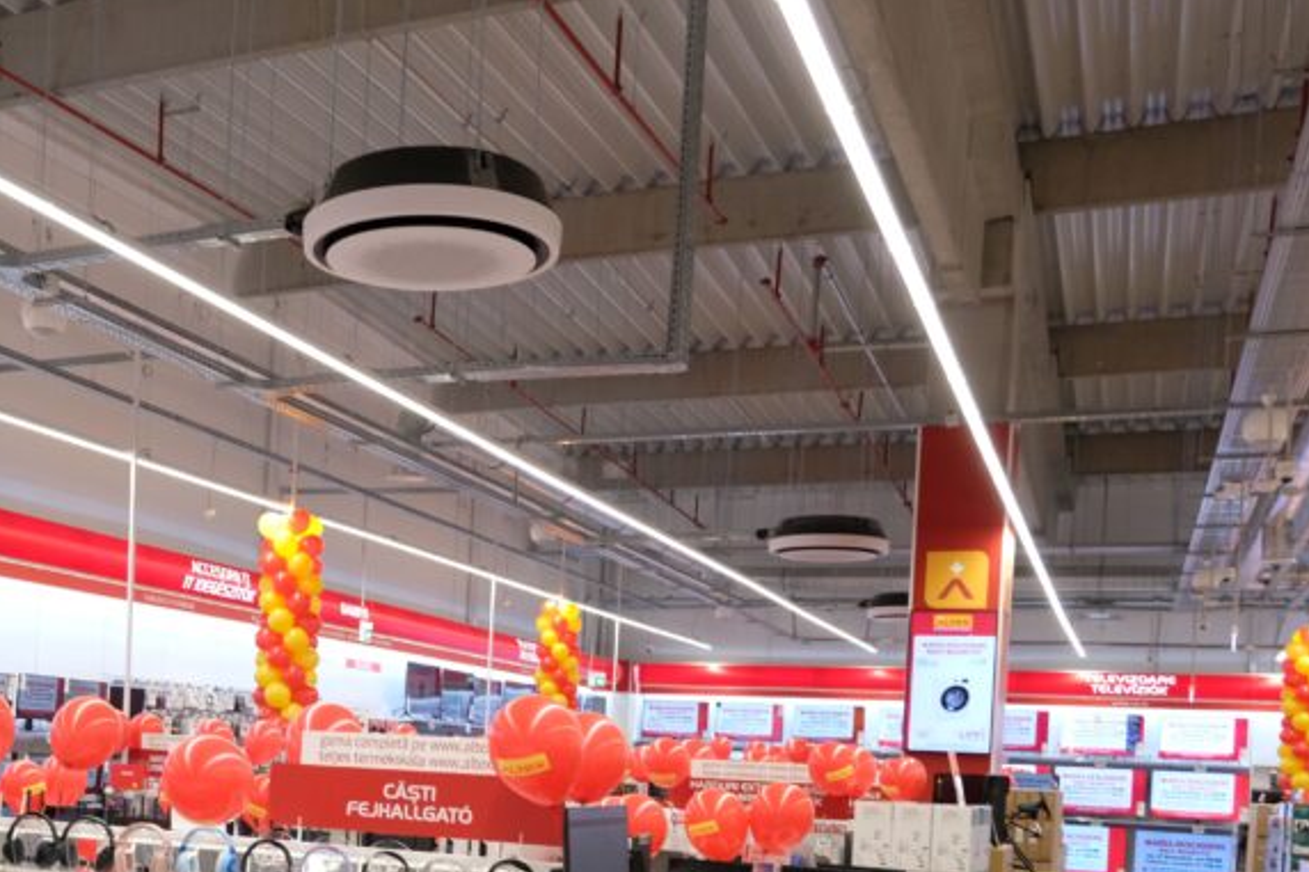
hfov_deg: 43.2
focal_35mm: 43
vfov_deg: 30.0
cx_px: 252
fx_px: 1563
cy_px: 759
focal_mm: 16
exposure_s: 1/60
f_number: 4
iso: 640
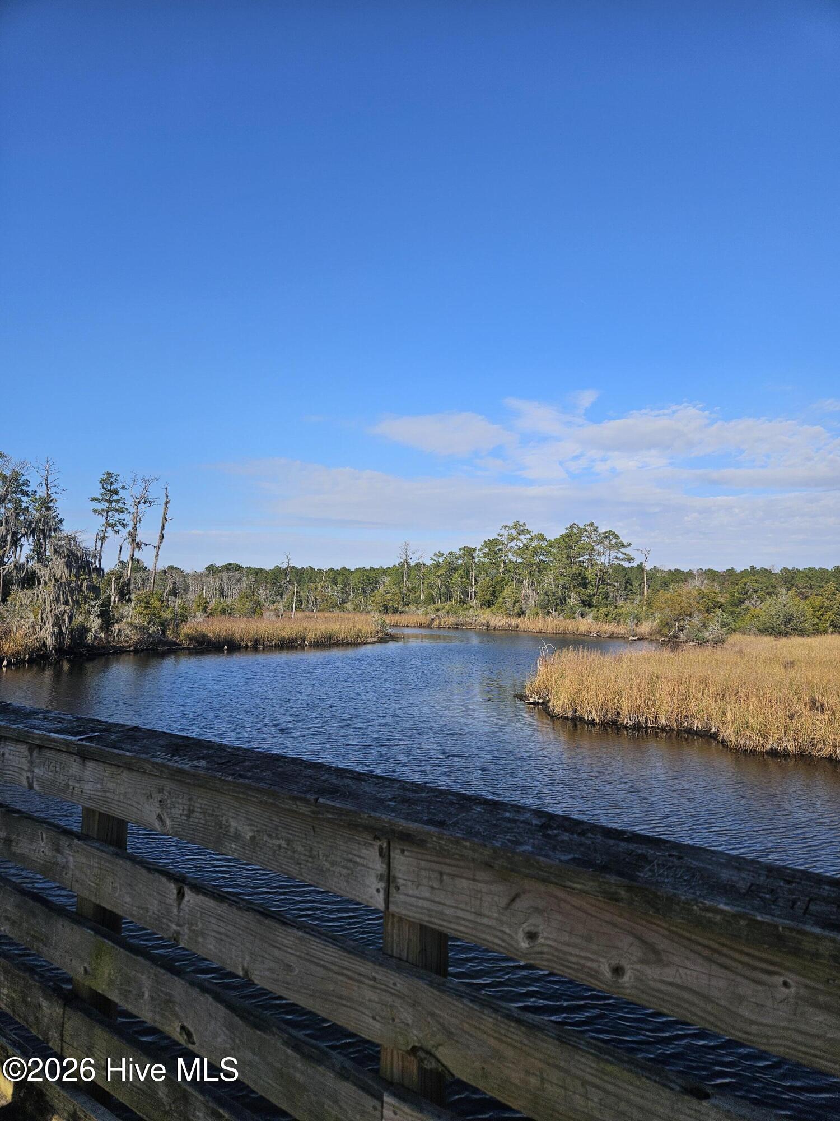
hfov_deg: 58.9
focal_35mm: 23
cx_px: 420
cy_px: 560
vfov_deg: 73.9
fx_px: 744
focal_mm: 5.4
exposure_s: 1/2005
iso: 25
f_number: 1.8
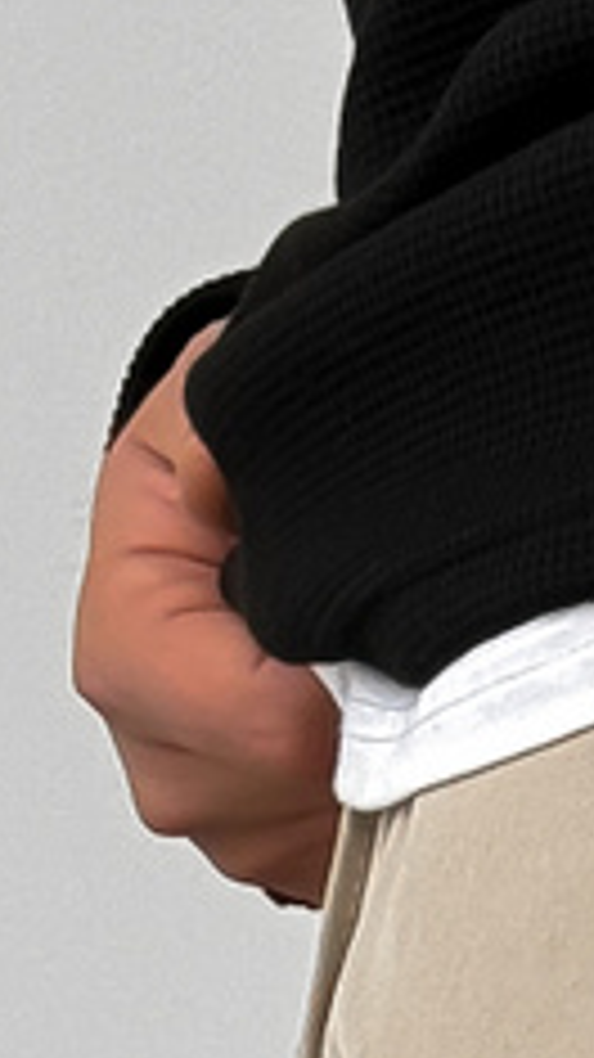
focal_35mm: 356
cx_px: 1665
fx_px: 9979
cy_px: 3215
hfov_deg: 3.3
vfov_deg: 5.7
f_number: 1.8
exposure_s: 1/120
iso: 50
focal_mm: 6.86
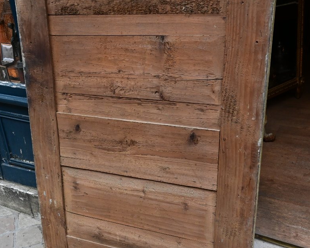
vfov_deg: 38.2
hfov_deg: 46.8
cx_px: 155
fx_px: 358
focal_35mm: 39
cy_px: 134
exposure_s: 1/60
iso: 1600
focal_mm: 18
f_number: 8
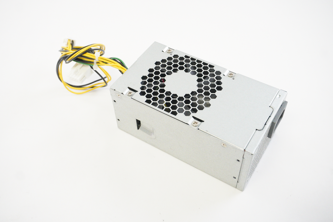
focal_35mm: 38
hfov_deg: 51.3
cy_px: 111
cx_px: 166
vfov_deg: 35.4
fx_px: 347
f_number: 5.6
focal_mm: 25
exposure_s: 1/250
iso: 6400
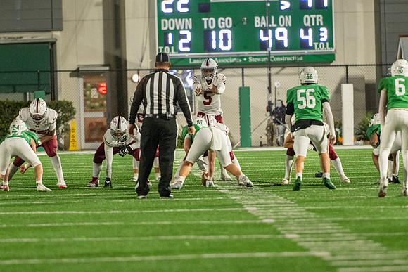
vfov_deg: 4.0
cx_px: 219
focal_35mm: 340
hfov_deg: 6.1
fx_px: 3853
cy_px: 111
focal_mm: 200
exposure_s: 1/800
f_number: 2.8
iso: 3600
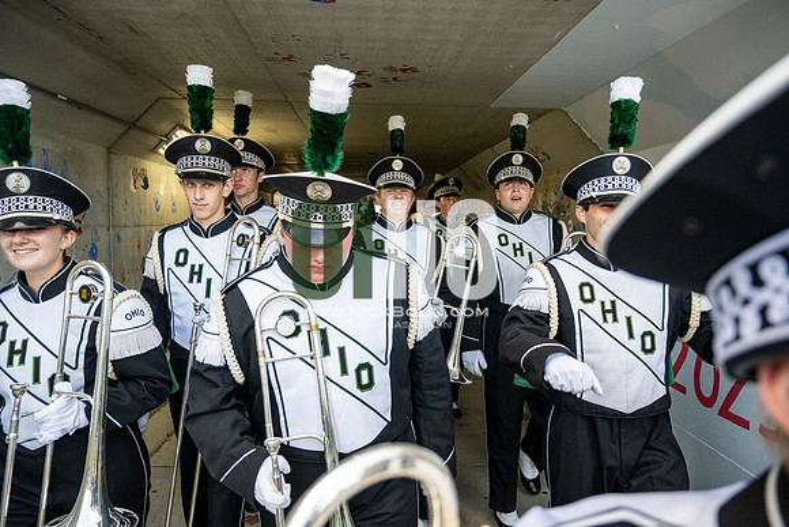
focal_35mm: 24
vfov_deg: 53.2
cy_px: 264
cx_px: 394
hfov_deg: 73.7
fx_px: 526
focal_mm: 24
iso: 1600
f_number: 4
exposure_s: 1/800
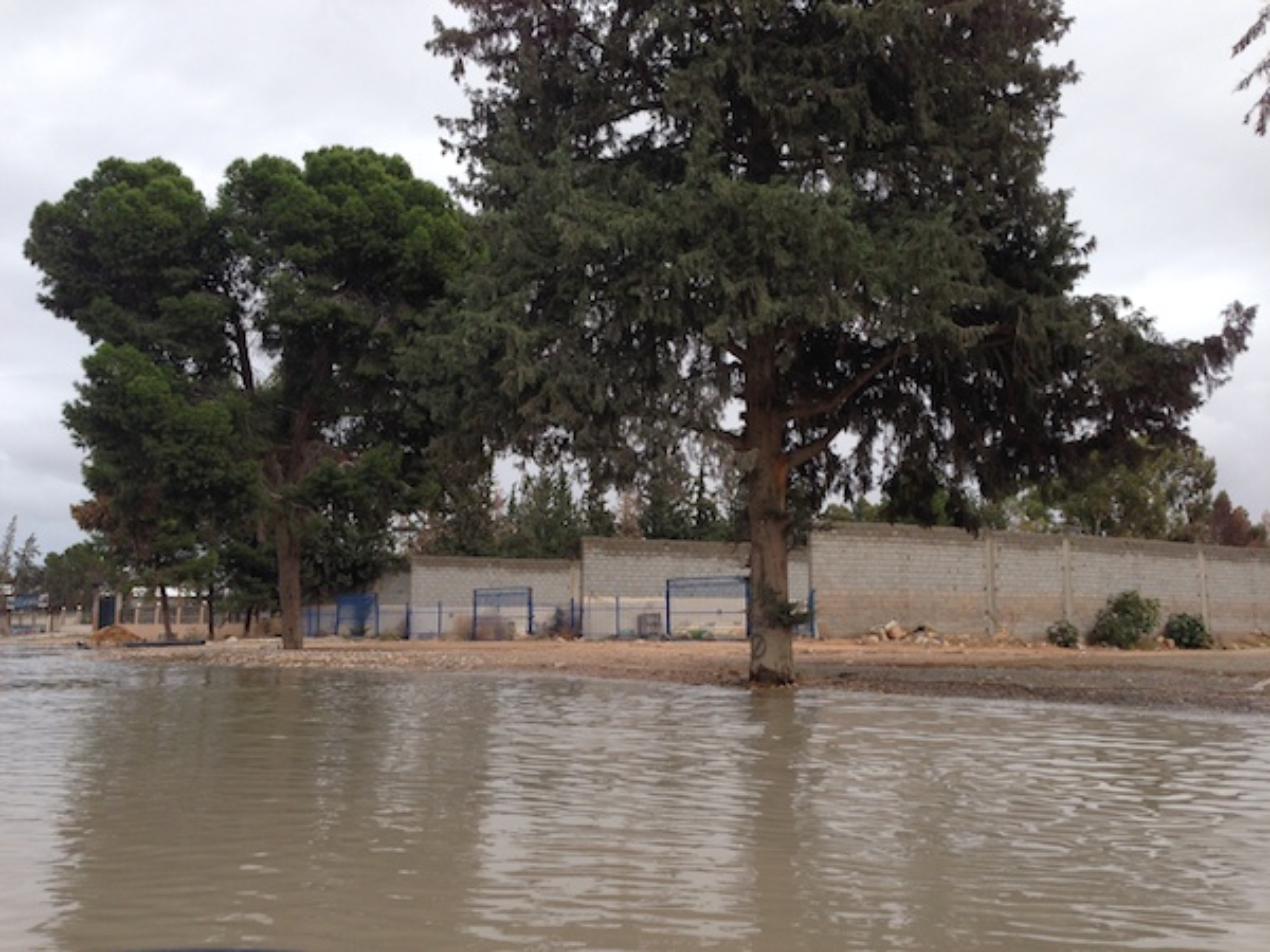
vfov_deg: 42.9
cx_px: 635
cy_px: 476
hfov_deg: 55.4
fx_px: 1211
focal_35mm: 33
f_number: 2.4
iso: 50
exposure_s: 1/713
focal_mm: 4.12
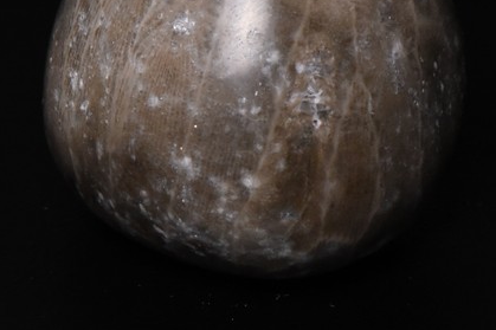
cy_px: 3
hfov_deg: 6.8
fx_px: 4145
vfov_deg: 4.6
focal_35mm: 301
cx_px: 102
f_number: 14
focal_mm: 105
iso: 5000
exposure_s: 1/60
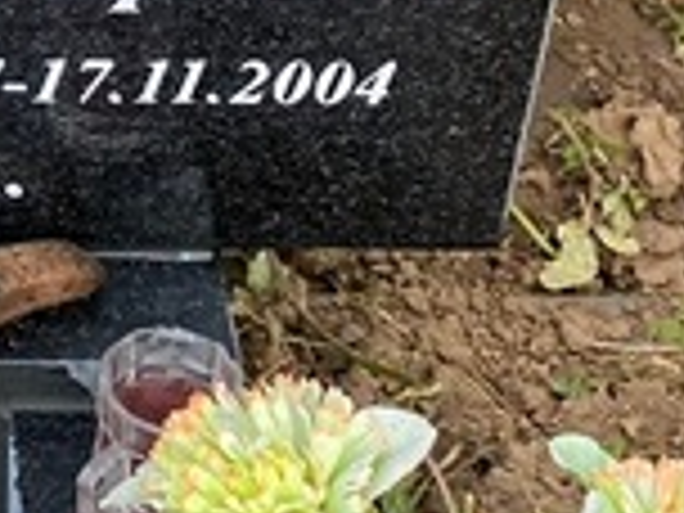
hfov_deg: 13.3
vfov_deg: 9.6
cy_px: -734
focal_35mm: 137
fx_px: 2707
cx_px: -454
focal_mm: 4.25
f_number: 1.8
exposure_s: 1/262
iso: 32
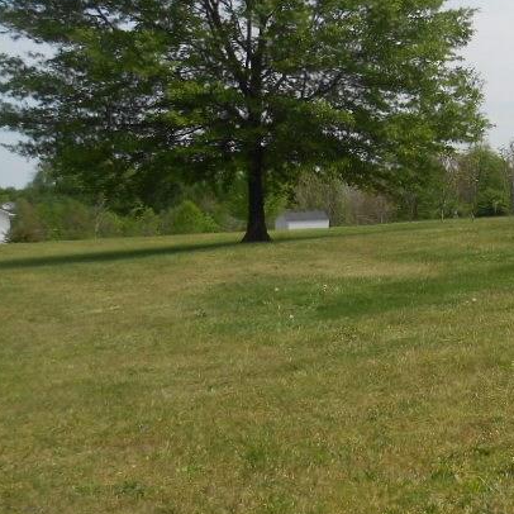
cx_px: 600
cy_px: 142
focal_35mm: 58
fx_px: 974
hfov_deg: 26.6
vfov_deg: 29.2
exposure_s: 1/1500
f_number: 3.2
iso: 80
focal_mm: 4.6
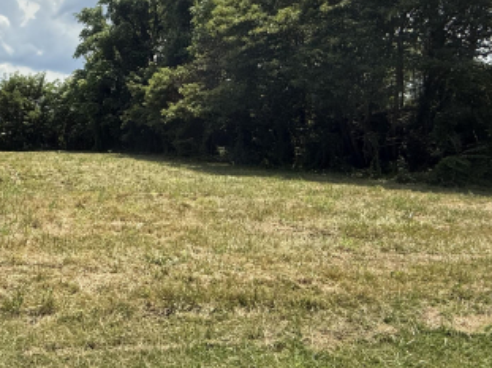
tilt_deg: +3.5
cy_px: 120
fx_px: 426
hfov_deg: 53.9
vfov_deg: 46.0
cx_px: 67
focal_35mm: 30
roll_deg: -0.5
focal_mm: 2.22
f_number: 2.2
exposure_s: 1/1795
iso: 50
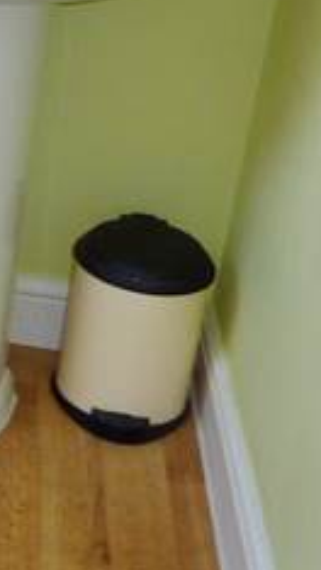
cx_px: -593
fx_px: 1404
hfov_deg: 10.2
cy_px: 107
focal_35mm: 93
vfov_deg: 22.6
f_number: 3.3
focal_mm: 4.1
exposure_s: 1/30
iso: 100
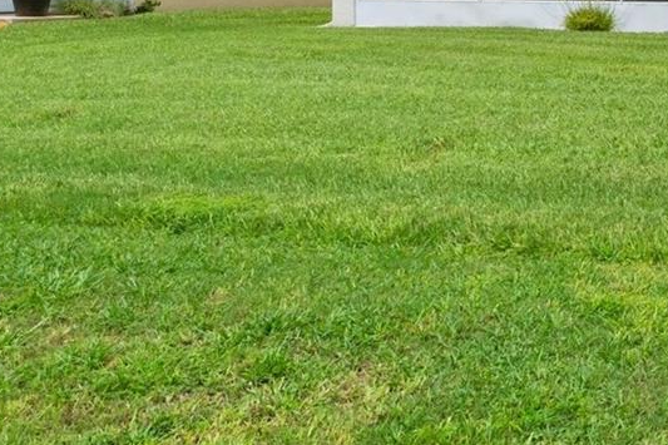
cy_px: -48
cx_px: 766
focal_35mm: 63
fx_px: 1169
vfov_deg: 20.5
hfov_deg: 28.5
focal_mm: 14
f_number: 8
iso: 640
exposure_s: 1/1000
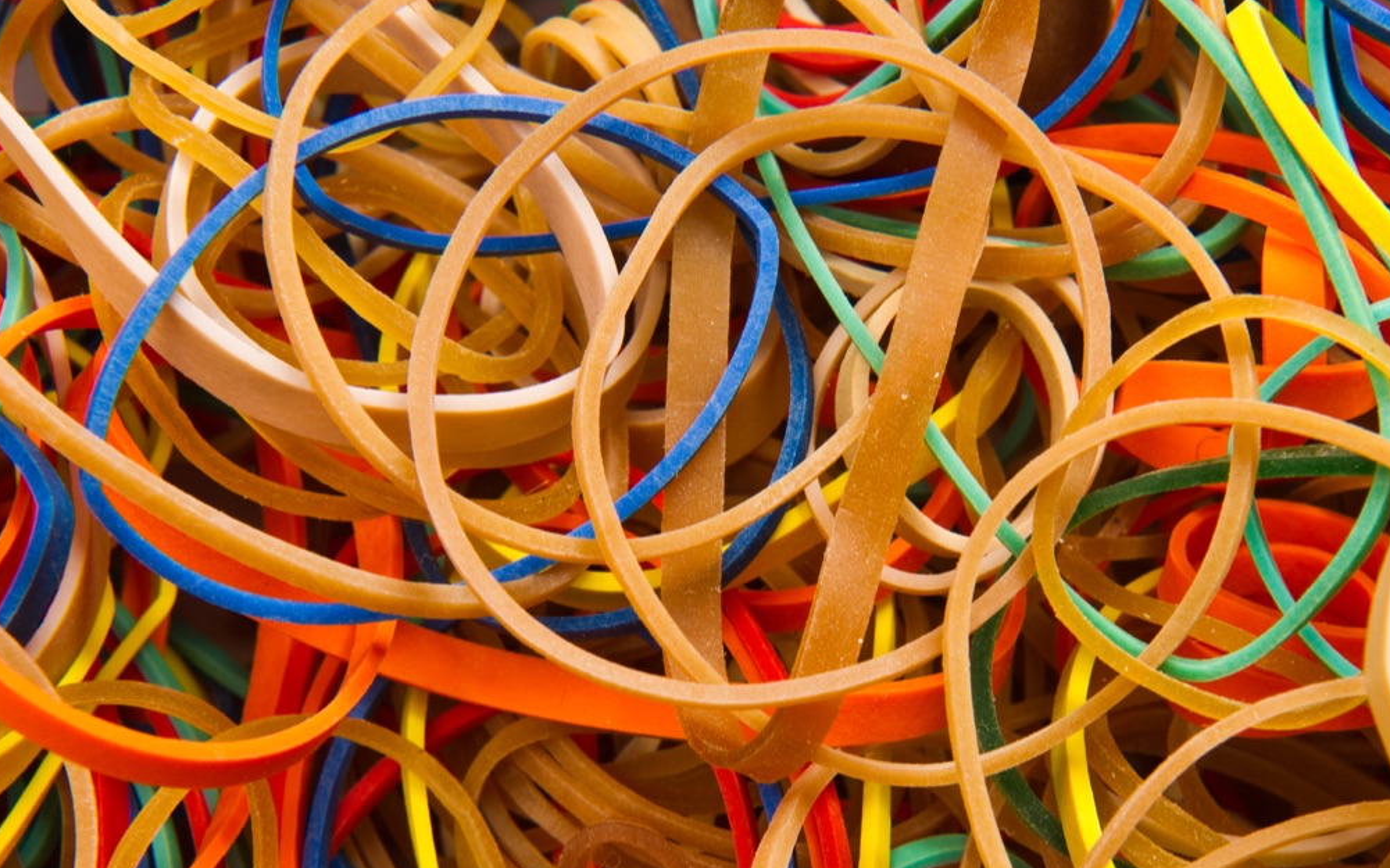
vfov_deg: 11.5
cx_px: 817
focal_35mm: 114
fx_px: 4317
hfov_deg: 18.3
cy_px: 633
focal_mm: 70
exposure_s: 1/250
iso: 100
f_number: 16
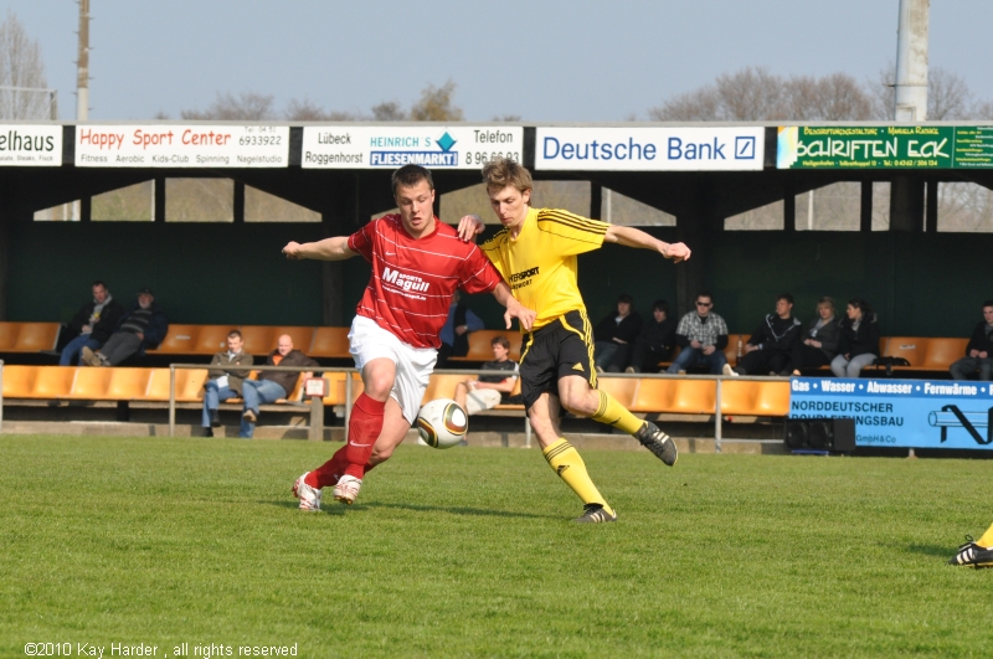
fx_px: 7437
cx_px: 496
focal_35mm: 270
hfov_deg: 7.6
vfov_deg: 5.1
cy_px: 330
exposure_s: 1/1000
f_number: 10
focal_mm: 180
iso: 800
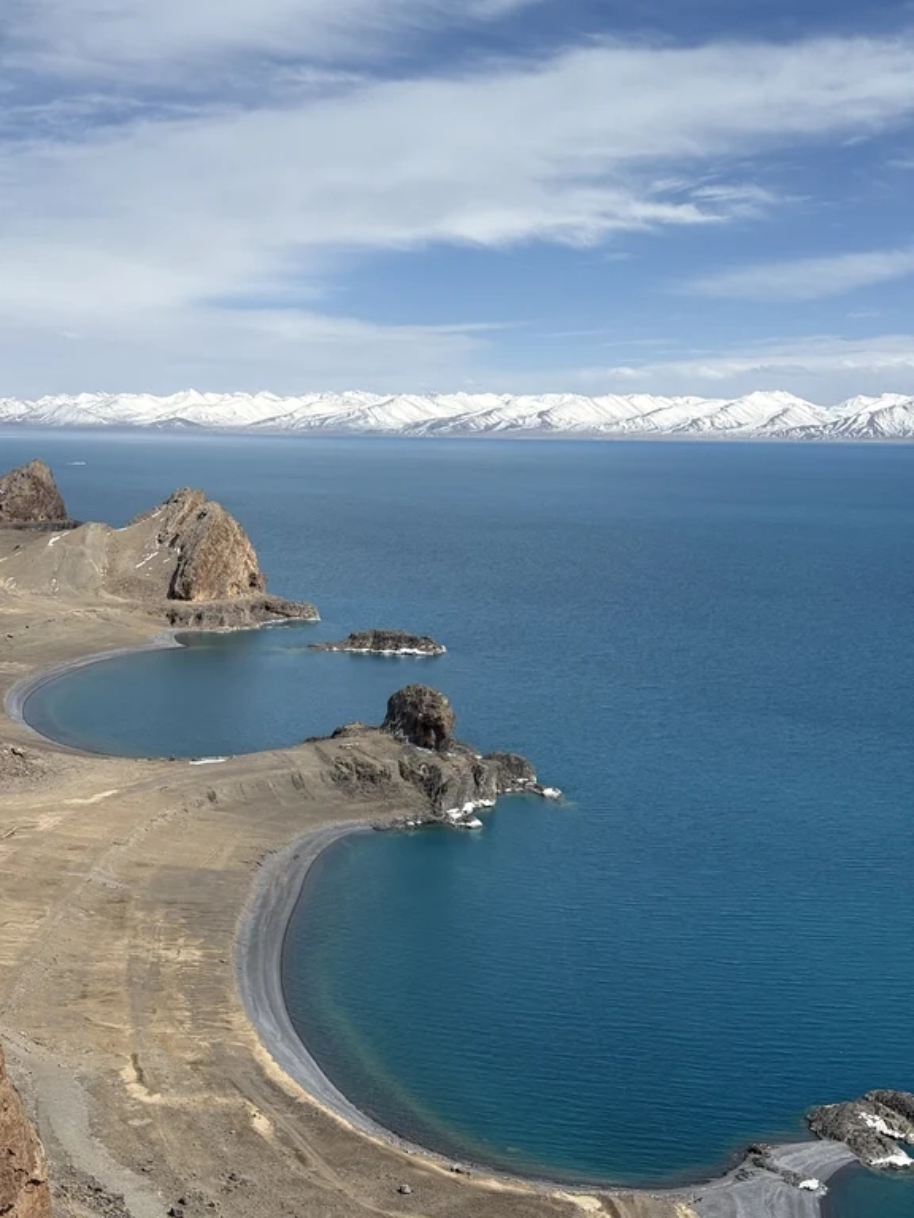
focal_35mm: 52
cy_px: 609
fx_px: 1831
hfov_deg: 28.0
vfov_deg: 36.8
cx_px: 457
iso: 25
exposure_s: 1/4630
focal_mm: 5.96
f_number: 1.6
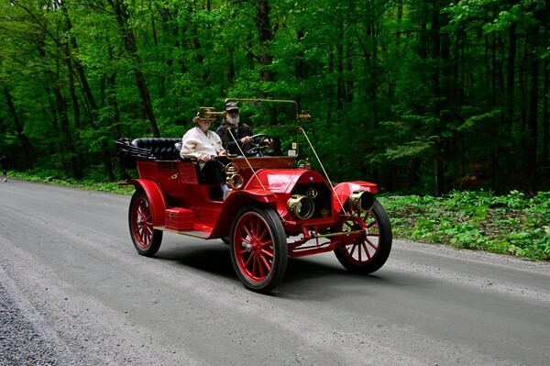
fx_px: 595
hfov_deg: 49.6
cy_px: 183
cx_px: 275
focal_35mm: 39
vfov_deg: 34.2
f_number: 13
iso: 1000
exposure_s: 1/500
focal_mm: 39
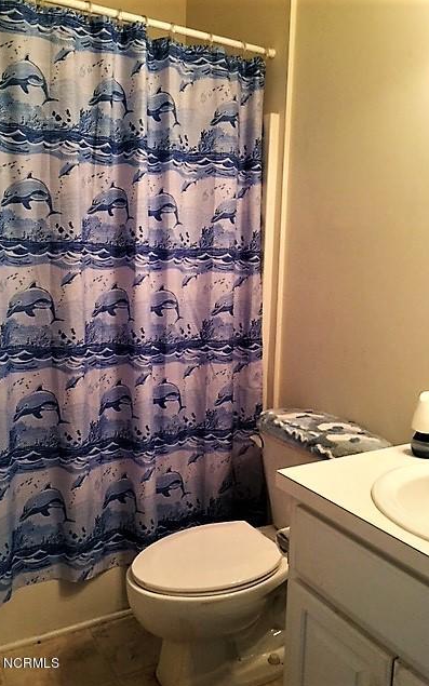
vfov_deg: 61.2
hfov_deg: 40.6
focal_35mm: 31
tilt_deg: -8.6
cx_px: 214
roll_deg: -1.8
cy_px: 344
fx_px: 580
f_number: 2.2
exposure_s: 1/17
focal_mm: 4.15
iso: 64
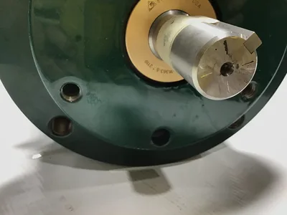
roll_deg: +0.6
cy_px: 108
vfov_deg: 45.4
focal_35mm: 31
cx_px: 144
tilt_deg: -20.7
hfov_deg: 58.4
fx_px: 257
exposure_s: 1/30
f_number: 2.4
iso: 25
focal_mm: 3.3
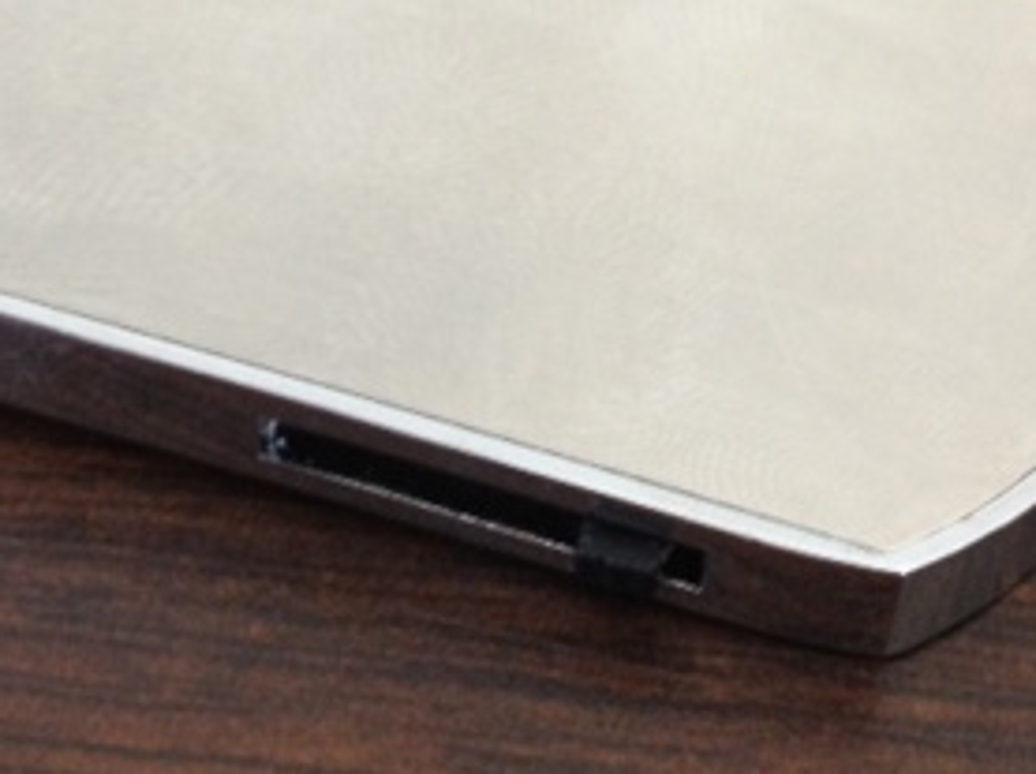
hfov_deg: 24.1
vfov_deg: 18.2
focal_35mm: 81
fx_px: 2421
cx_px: 655
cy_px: 314
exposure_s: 1/20
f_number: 2.4
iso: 160
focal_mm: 4.28
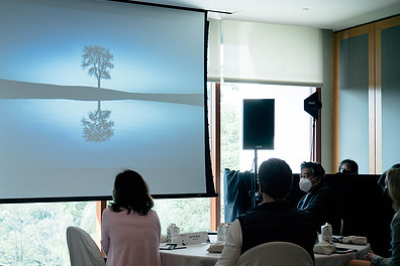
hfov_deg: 32.7
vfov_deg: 22.2
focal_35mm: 61
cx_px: 152
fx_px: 678
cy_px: 158
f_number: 2
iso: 200
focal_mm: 19
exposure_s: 1/160
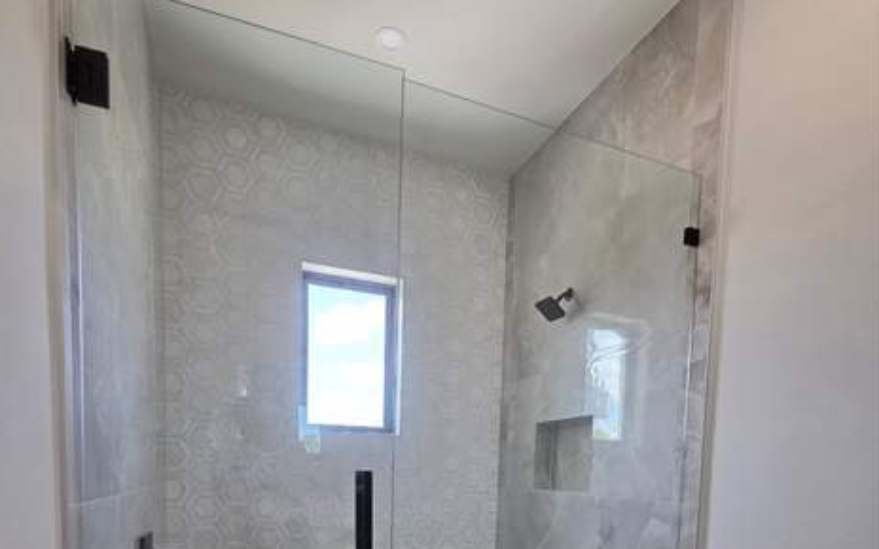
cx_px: 428
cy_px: 511
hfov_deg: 88.0
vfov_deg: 53.1
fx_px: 455
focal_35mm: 19
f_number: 2.2
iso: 125
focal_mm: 2.2
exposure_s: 1/120
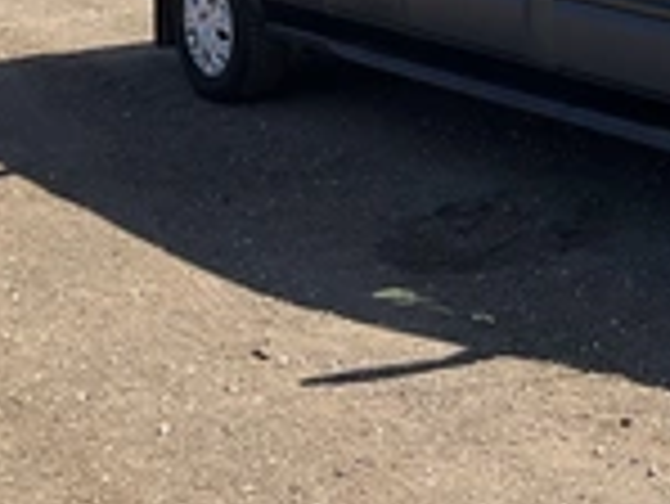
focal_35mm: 78
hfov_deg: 22.6
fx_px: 1511
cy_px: -63
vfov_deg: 18.2
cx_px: 841
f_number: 1.8
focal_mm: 3
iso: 25
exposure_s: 1/1412
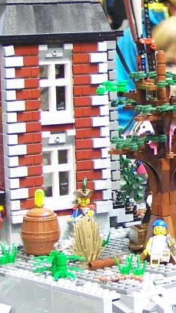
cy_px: 107
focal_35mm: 140
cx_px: 299
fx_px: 1159
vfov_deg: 15.3
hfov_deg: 8.4
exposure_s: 1/2
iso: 80
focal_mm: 8.5
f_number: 3
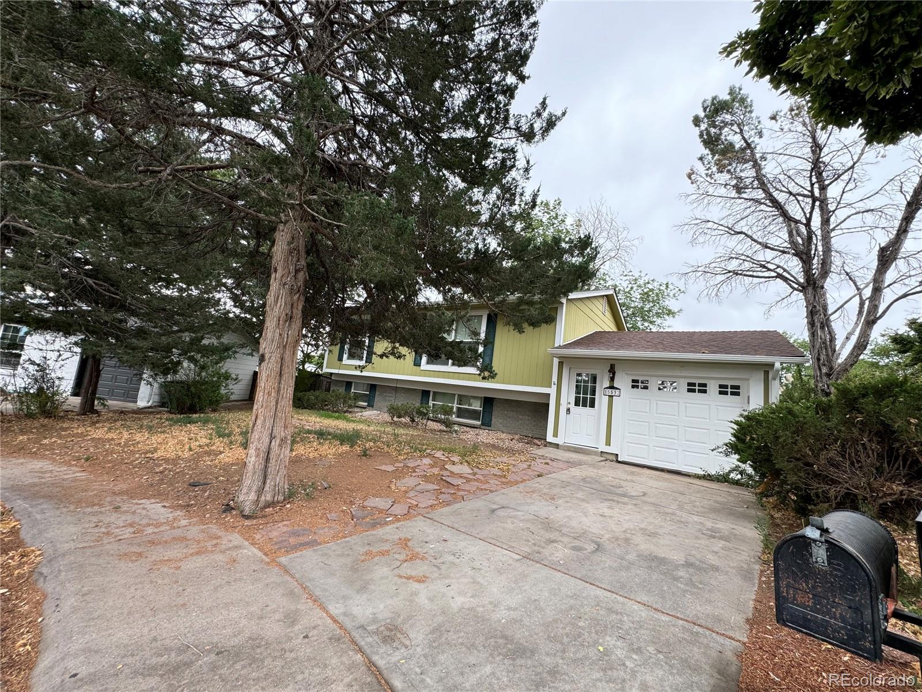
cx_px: 461
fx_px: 373
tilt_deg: +7.8
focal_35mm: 14
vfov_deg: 85.7
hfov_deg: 102.1
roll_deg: -6.1
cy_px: 346
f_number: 2.2
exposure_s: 1/99
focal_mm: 2.22
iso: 50
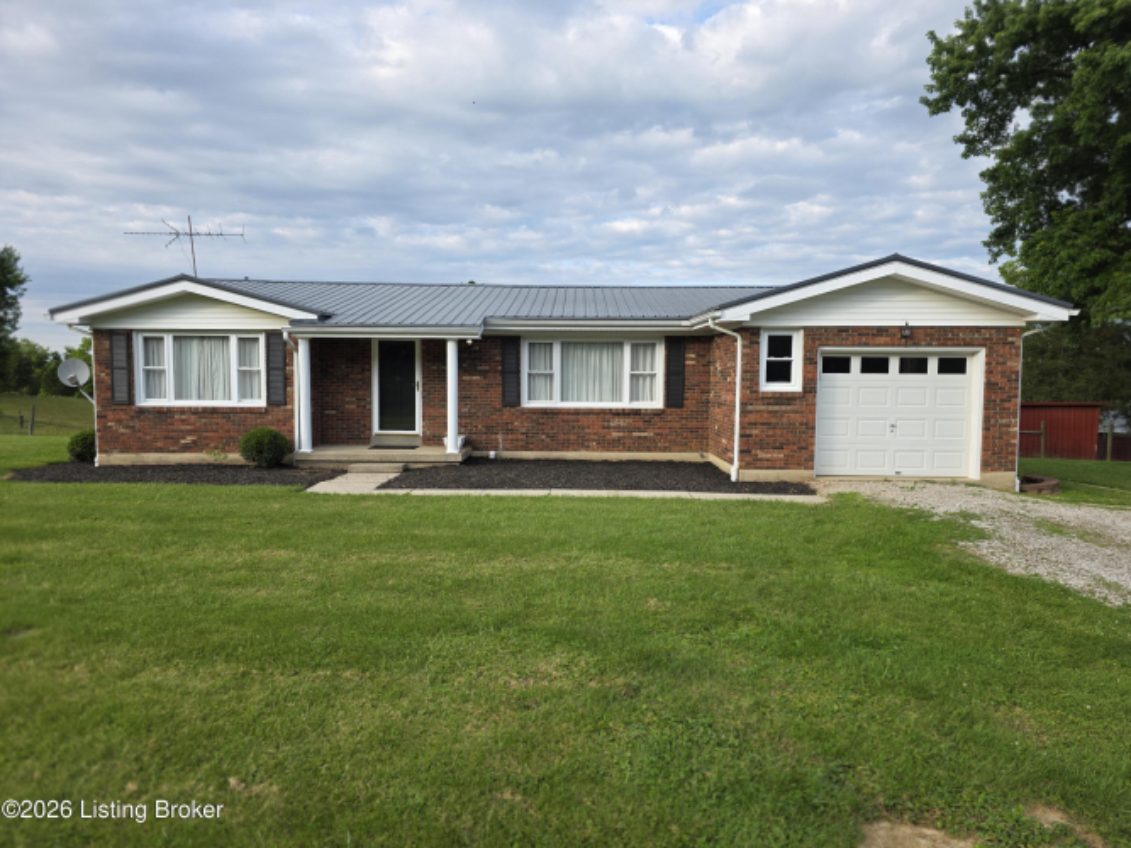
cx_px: 566
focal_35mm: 23
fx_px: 751
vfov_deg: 58.9
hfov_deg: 73.9
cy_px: 424
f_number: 1.7
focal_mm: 6.3
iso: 80
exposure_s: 1/1461
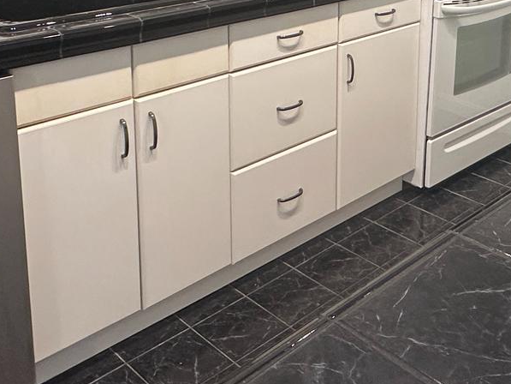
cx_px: 359
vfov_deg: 28.0
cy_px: -22
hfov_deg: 39.0
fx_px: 709
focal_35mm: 48
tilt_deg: -10.0
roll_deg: -1.6
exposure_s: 1/60
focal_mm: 2.22
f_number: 2.2
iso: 250
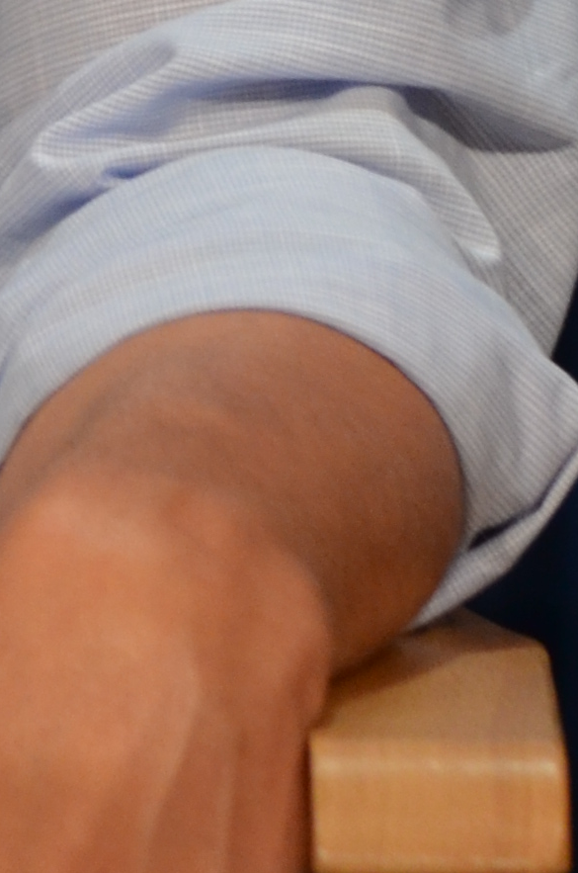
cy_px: -941
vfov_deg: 2.5
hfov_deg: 1.7
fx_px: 19833
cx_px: -786
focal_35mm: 820
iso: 800
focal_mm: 98
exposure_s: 1/60
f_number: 4.5
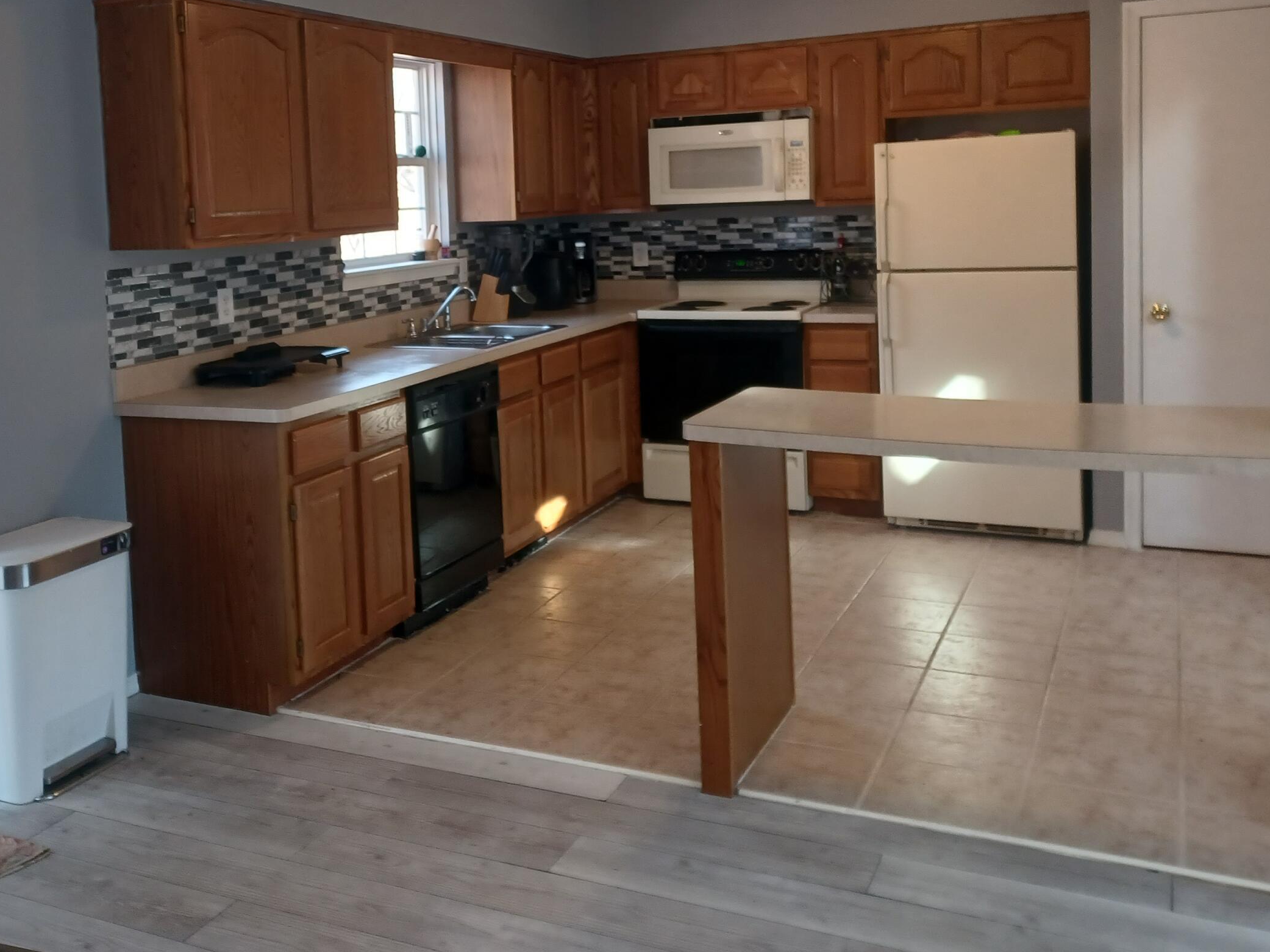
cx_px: 482
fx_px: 1321
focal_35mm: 36
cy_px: 283
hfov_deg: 50.9
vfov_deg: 39.0
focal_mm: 4.6
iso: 320
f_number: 1.8
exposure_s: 1/60
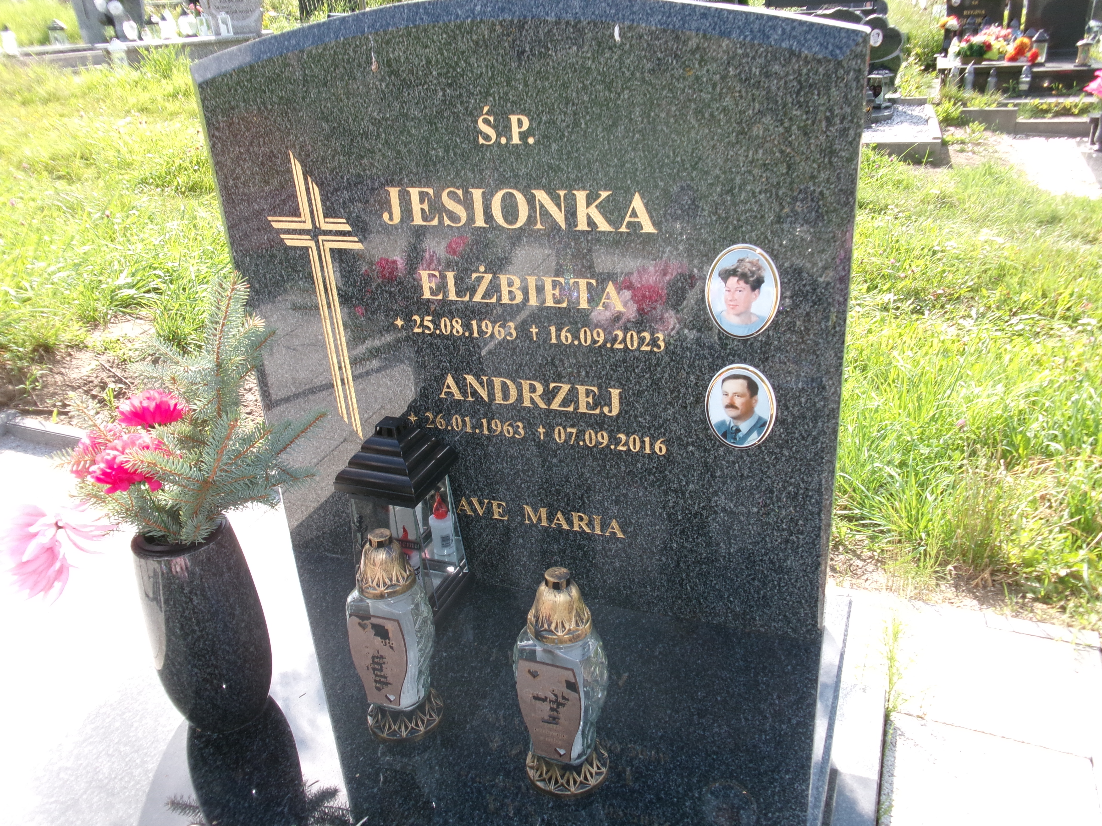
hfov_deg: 63.4
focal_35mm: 28
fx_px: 891
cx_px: 551
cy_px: 413
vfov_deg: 49.7
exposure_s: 1/240
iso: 100
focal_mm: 5.1
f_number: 3.9
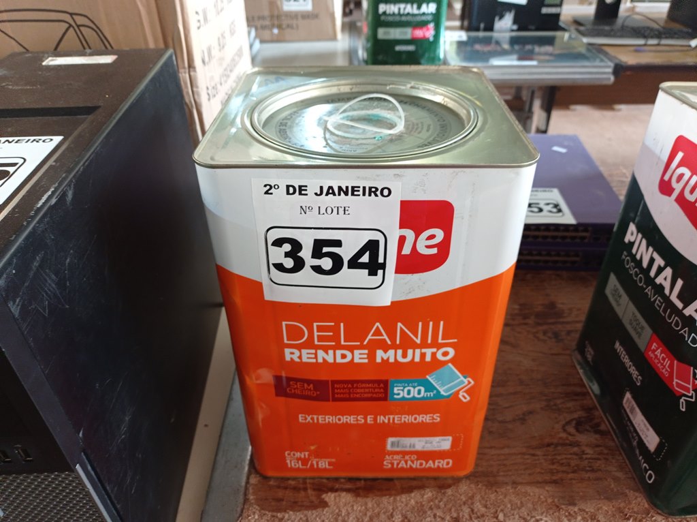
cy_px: 261
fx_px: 563
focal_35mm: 28
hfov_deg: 63.5
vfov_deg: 49.7
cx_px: 348
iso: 397
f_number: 1.79
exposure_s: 1/24
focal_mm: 4.7
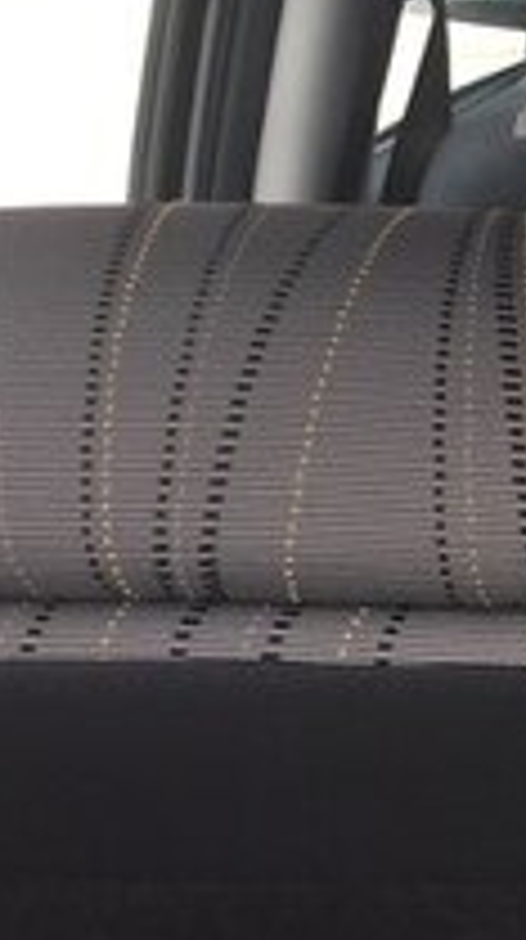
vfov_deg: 21.3
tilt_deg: -16.1
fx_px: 2489
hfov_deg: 10.4
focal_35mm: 100
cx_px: 1281
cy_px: 331
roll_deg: -2.2
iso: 32
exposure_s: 1/185
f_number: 2.2
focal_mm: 4.15
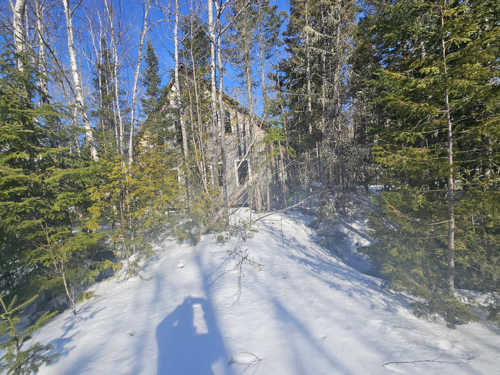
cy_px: 183
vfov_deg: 85.7
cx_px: 245
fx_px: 202
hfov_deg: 102.1
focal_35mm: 14
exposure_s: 1/1879
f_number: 2.2
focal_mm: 2.2
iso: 50
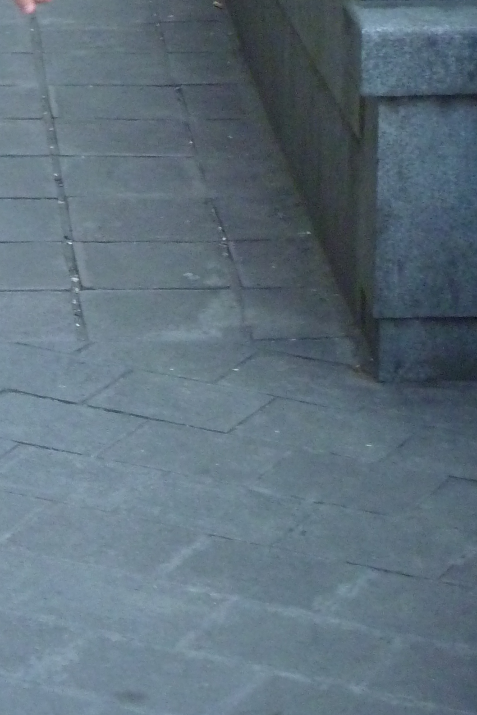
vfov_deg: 11.8
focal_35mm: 173
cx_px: -140
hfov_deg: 7.8
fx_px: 3438
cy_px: 12
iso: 400
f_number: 4
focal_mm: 11.8
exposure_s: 1/160
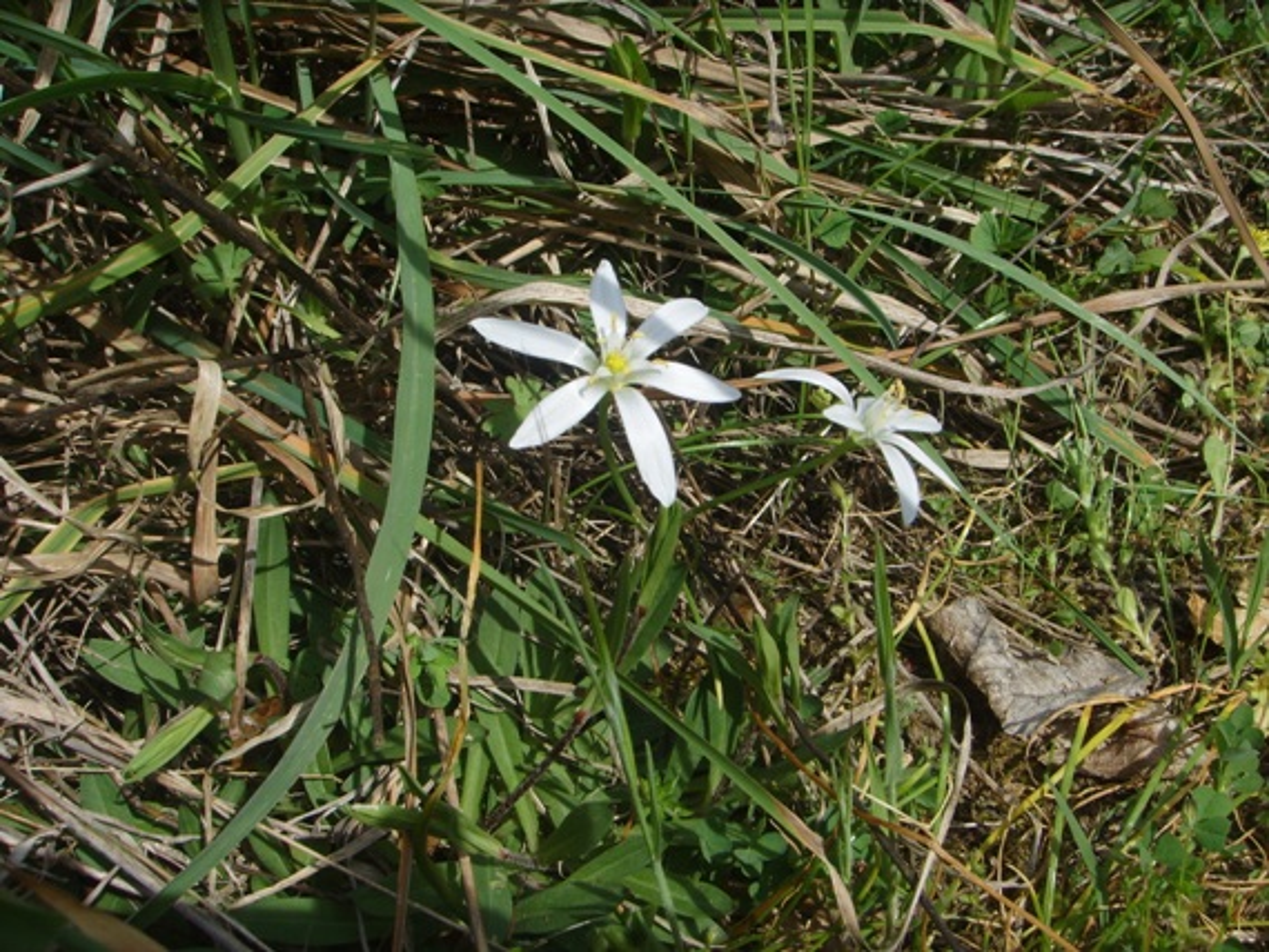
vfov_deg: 36.8
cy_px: 476
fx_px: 1430
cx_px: 634
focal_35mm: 39
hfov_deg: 47.8
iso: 50
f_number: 6.3
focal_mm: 6.6
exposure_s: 1/350
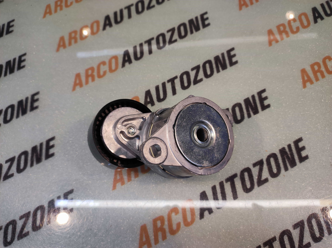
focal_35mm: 17
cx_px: 166
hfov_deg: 91.1
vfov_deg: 74.6
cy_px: 124
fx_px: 163
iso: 128
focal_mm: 4.74
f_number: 1.79
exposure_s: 1/50
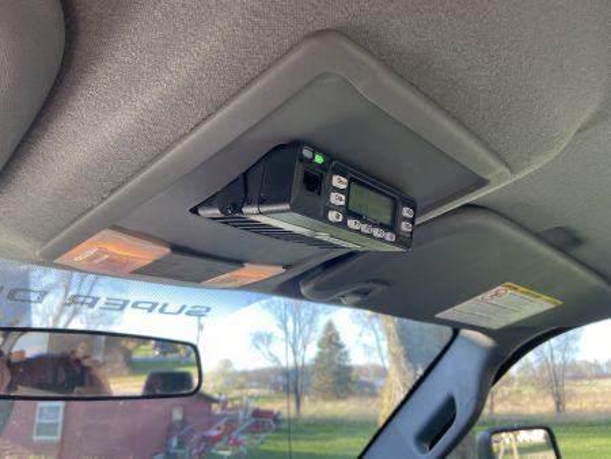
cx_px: 306
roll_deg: +1.4
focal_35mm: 26
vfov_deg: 53.1
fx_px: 459
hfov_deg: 67.3
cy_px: 230
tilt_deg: +18.3
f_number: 1.8
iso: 40
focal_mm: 4.25
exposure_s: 1/122
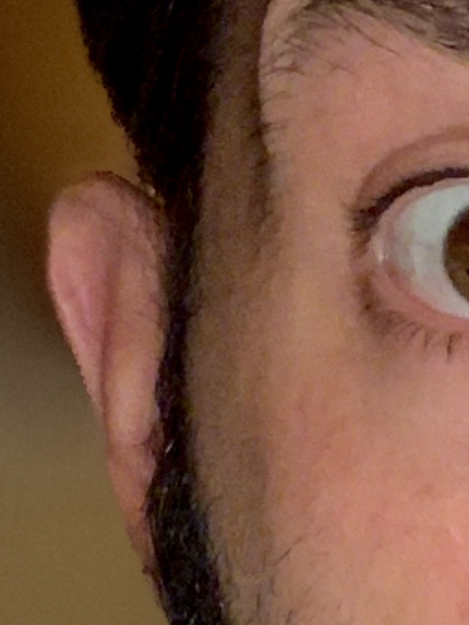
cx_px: 831
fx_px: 2637
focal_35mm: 146
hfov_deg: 9.7
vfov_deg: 13.2
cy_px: 743
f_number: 2.2
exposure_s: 1/16
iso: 250
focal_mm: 2.87
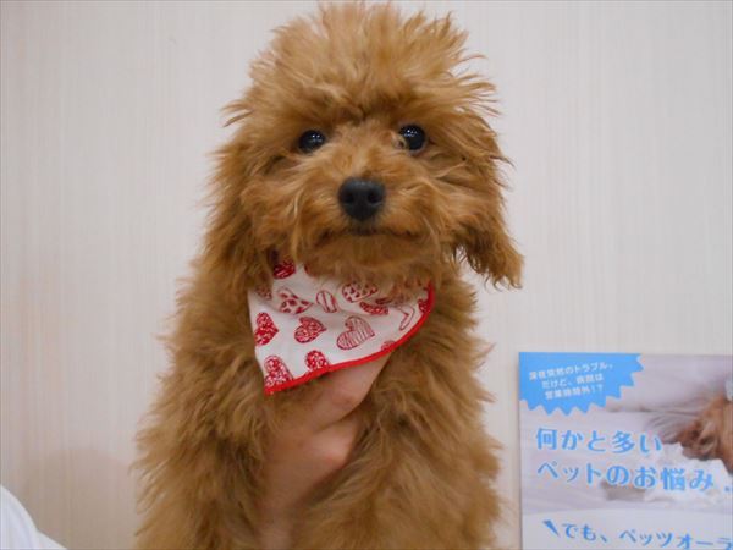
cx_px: 366
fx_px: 635
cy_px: 275
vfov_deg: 46.8
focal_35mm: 30
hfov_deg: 60.0
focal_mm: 5.1
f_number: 3.4
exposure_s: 1/60
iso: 800
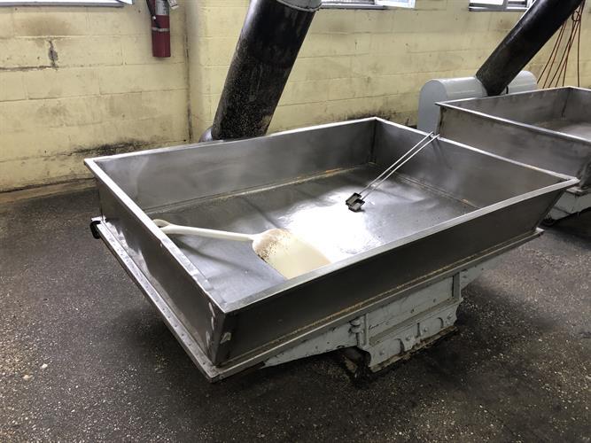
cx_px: 296
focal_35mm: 28
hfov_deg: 63.5
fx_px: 478
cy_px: 222
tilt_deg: -27.7
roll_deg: -3.2
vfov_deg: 49.7
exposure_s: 1/15
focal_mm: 4
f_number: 1.8
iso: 40
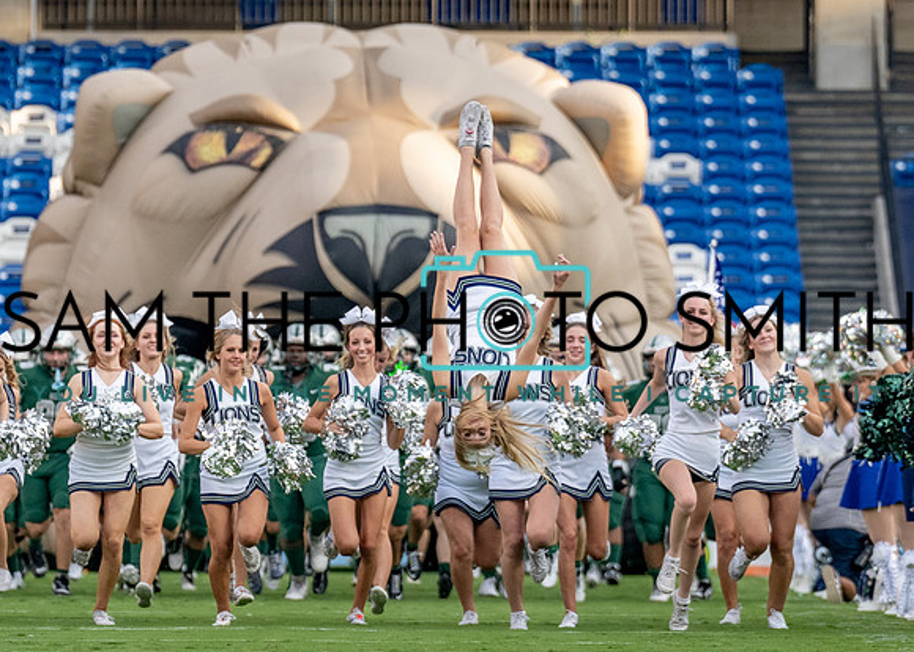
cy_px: 390
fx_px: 11440
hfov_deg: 4.6
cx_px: 382
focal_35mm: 441
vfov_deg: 3.3
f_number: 3.2
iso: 800
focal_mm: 200
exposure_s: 1/3200
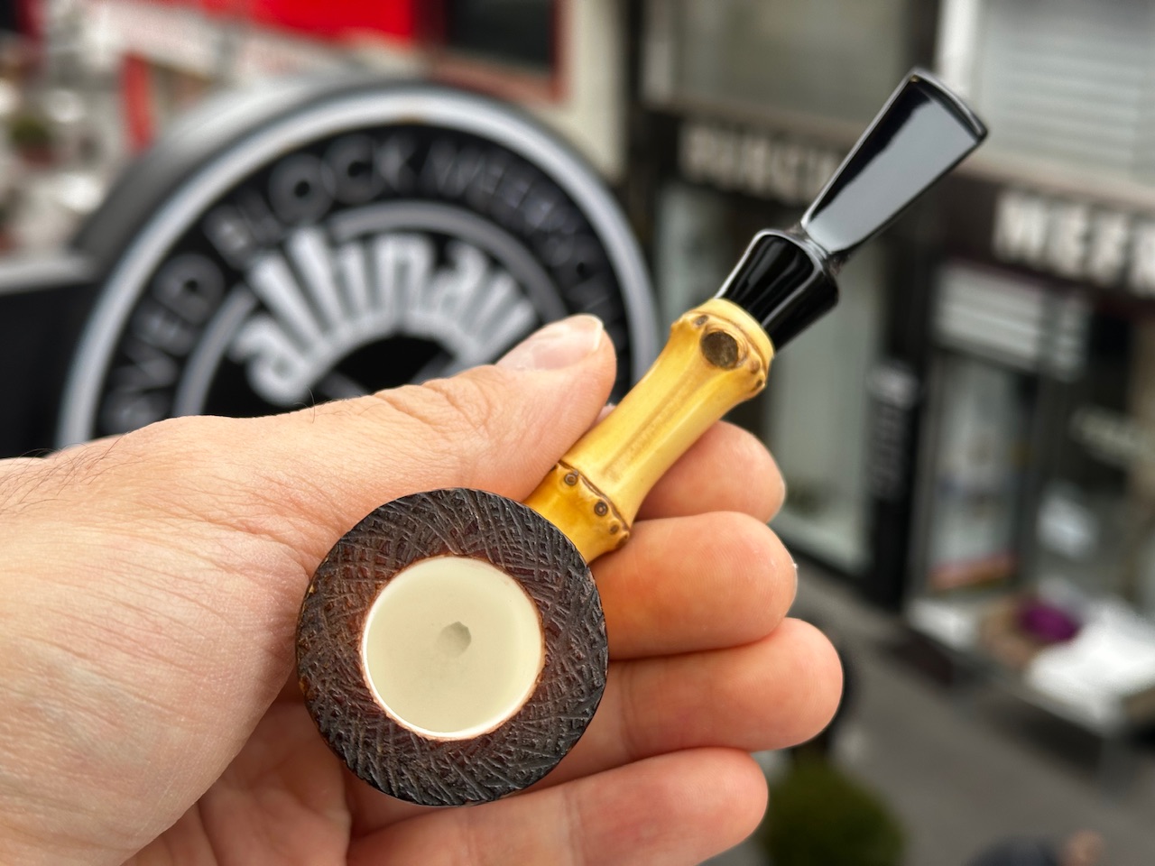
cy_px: 433
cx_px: 578
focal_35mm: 48
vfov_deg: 30.3
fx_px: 1602
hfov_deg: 39.7
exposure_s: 1/125
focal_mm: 6.86
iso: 50
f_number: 1.78
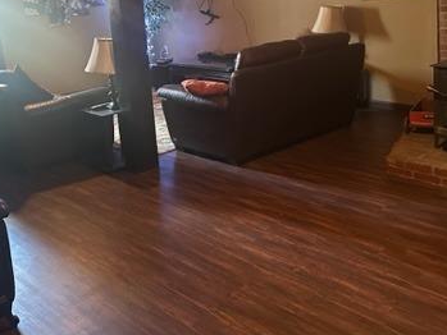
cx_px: 205
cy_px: 91
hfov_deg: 42.9
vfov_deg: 32.4
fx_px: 568
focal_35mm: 44
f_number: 1.78
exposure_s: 1/40
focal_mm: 6.86
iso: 1000
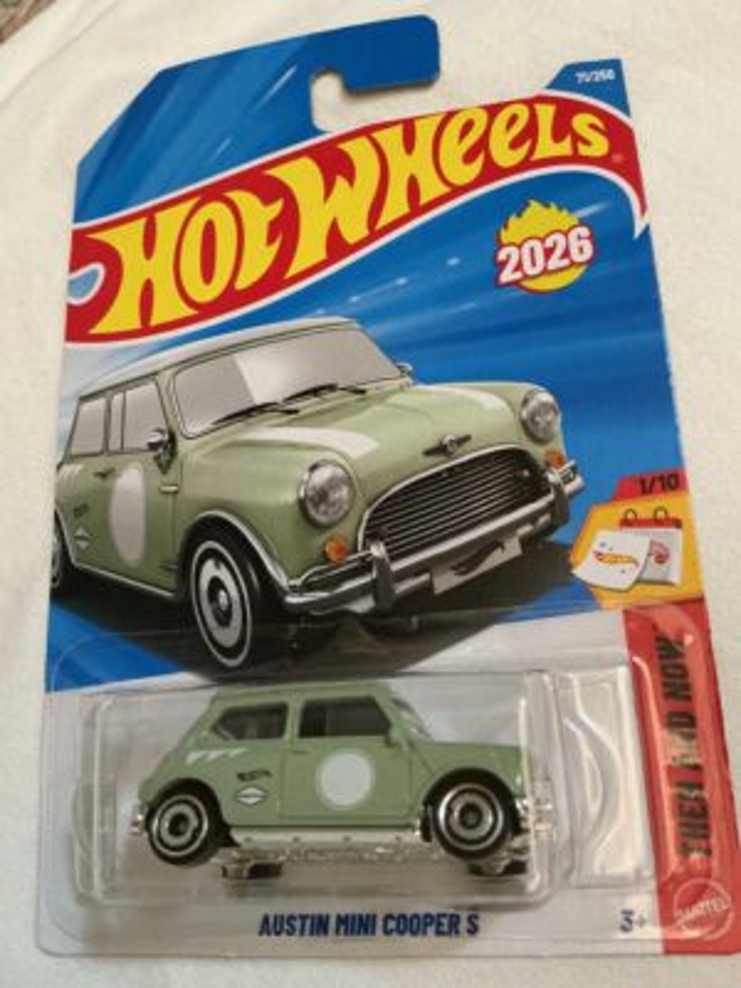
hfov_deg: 48.2
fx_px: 828
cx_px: 370
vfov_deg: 61.7
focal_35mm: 29
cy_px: 494
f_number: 1.8
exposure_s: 1/60
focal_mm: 3
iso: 250
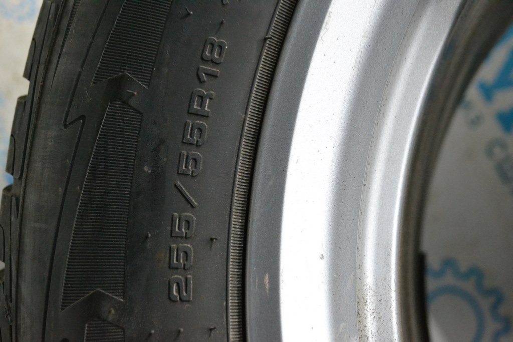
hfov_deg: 35.0
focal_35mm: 57
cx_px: 256
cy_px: 171
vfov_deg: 23.8
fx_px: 812
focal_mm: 38
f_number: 5
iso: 3200
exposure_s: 1/400
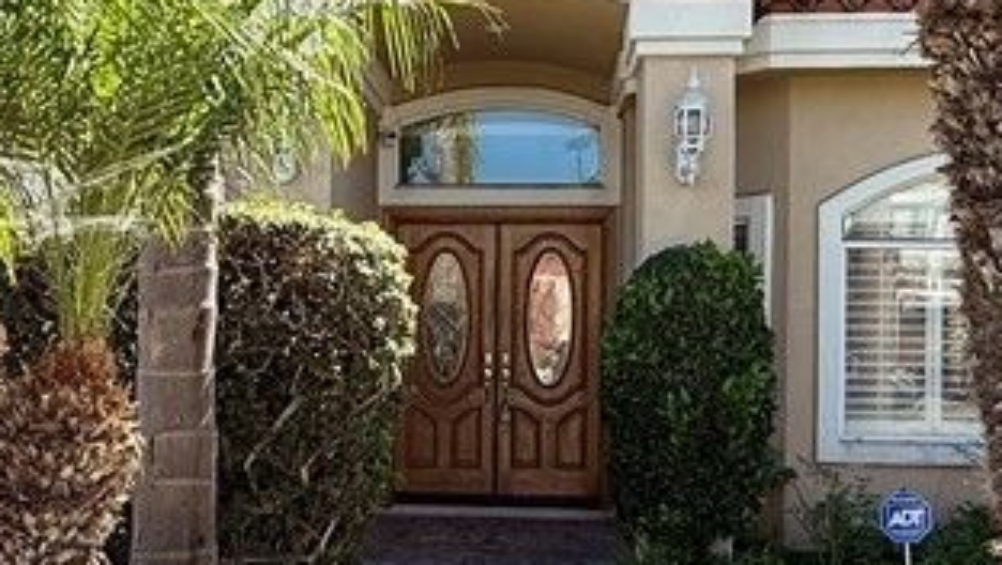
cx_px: 434
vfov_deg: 24.0
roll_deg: +0.0
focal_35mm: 50
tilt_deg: +1.0
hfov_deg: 41.2
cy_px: 335
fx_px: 1329
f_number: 2.2
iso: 64
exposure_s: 1/590
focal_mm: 2.22
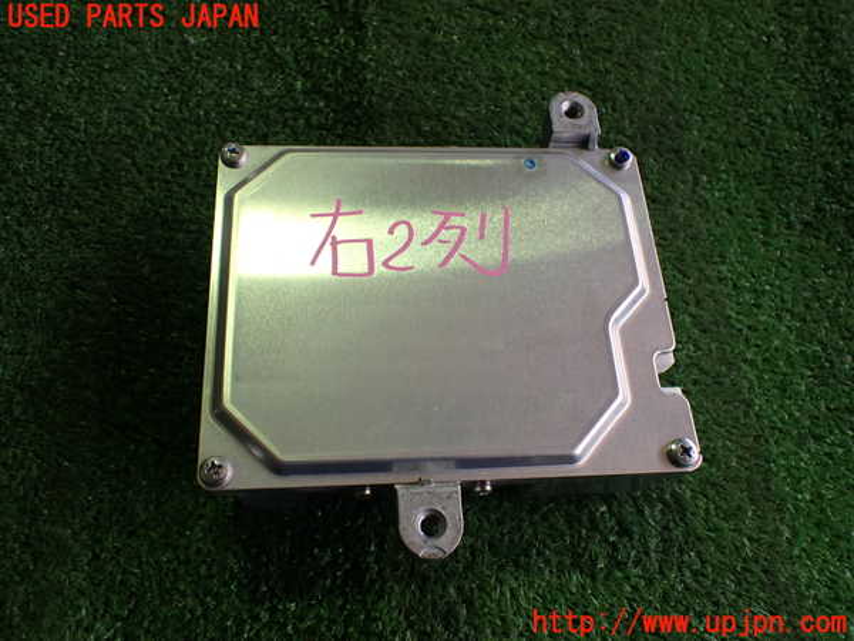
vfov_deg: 46.8
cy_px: 320
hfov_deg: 60.0
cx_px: 427
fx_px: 740
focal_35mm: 30
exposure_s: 1/125
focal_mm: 5.4
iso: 250
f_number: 2.3
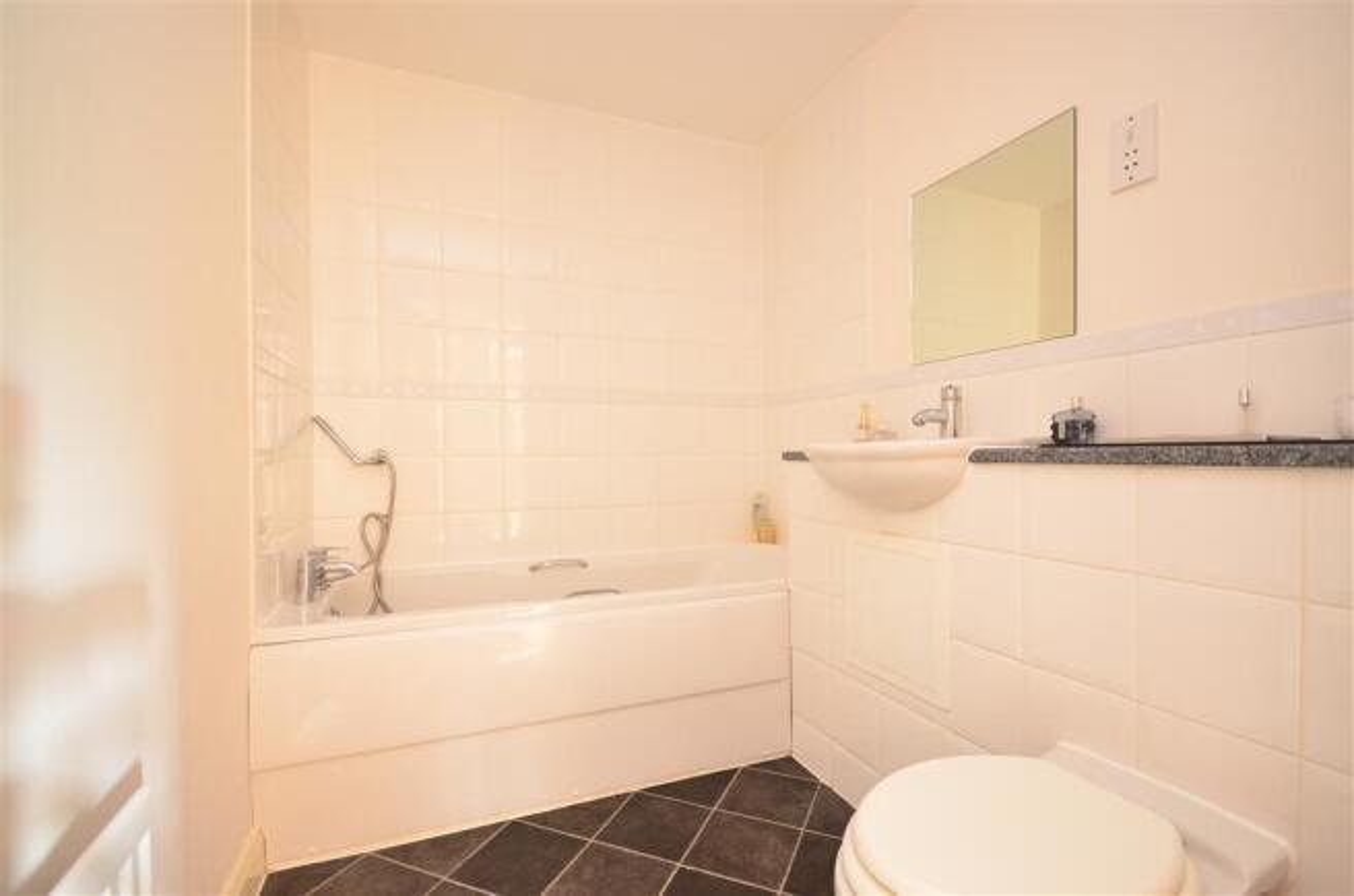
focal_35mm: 16
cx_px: 677
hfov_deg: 95.1
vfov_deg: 71.8
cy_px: 448
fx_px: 619
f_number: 5
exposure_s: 6
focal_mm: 11
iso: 200
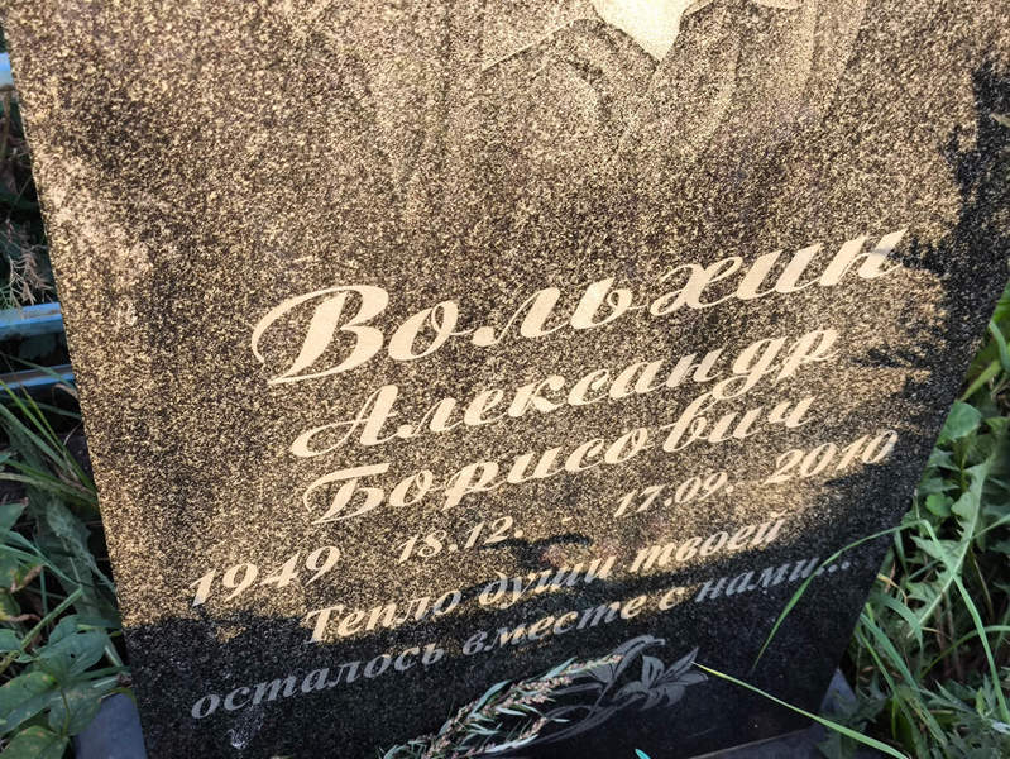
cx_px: 505
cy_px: 380
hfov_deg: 38.2
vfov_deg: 29.1
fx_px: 1460
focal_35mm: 50
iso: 64
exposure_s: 1/100
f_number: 1.7
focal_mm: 4.71
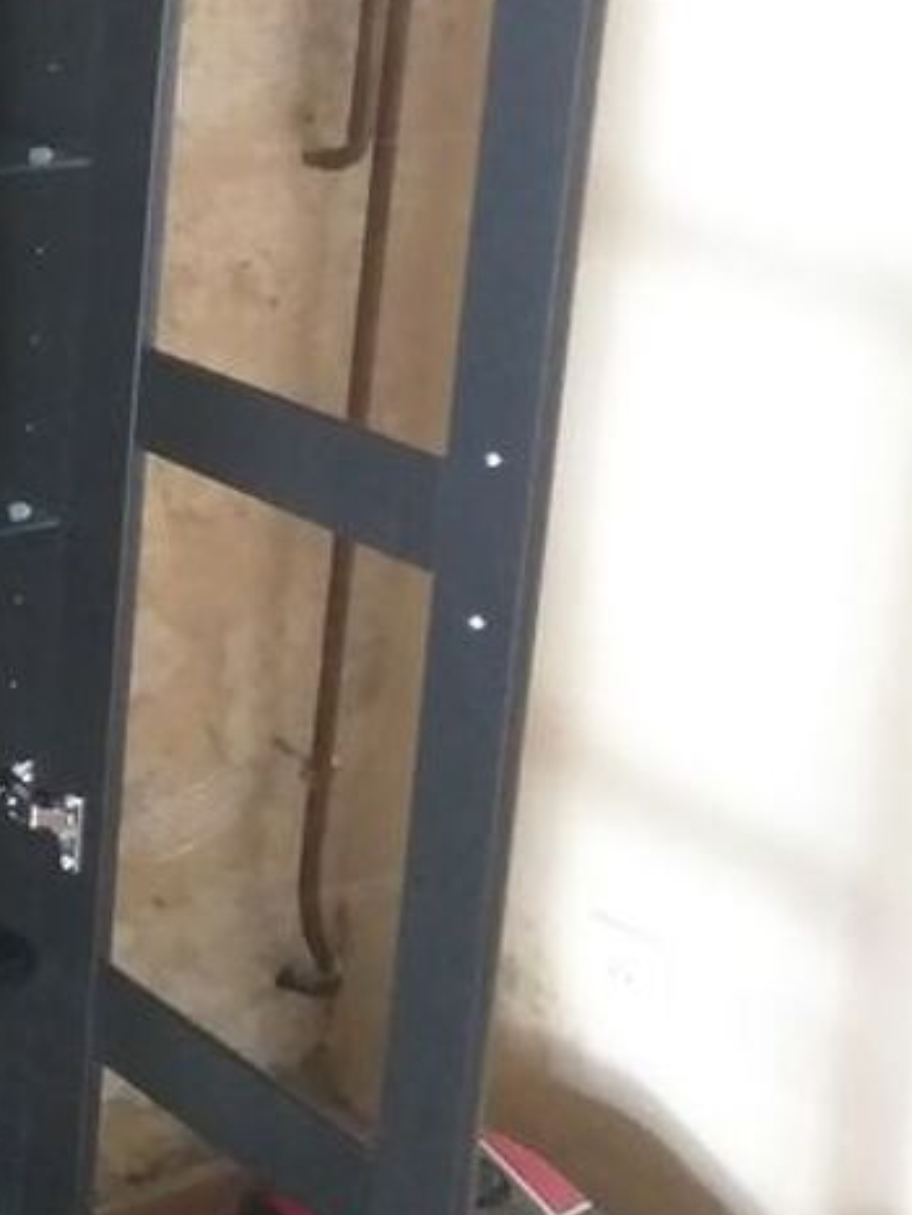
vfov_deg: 25.9
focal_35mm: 74
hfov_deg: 18.3
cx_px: -338
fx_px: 2599
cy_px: 258
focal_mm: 3.93
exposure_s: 1/17
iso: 800
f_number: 1.7
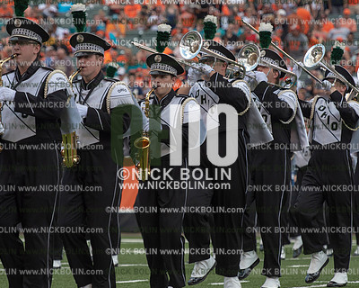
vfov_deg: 5.4
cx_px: 174
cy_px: 147
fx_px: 3039
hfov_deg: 6.8
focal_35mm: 286
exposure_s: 1/1250
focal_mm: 210
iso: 400
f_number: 5.6
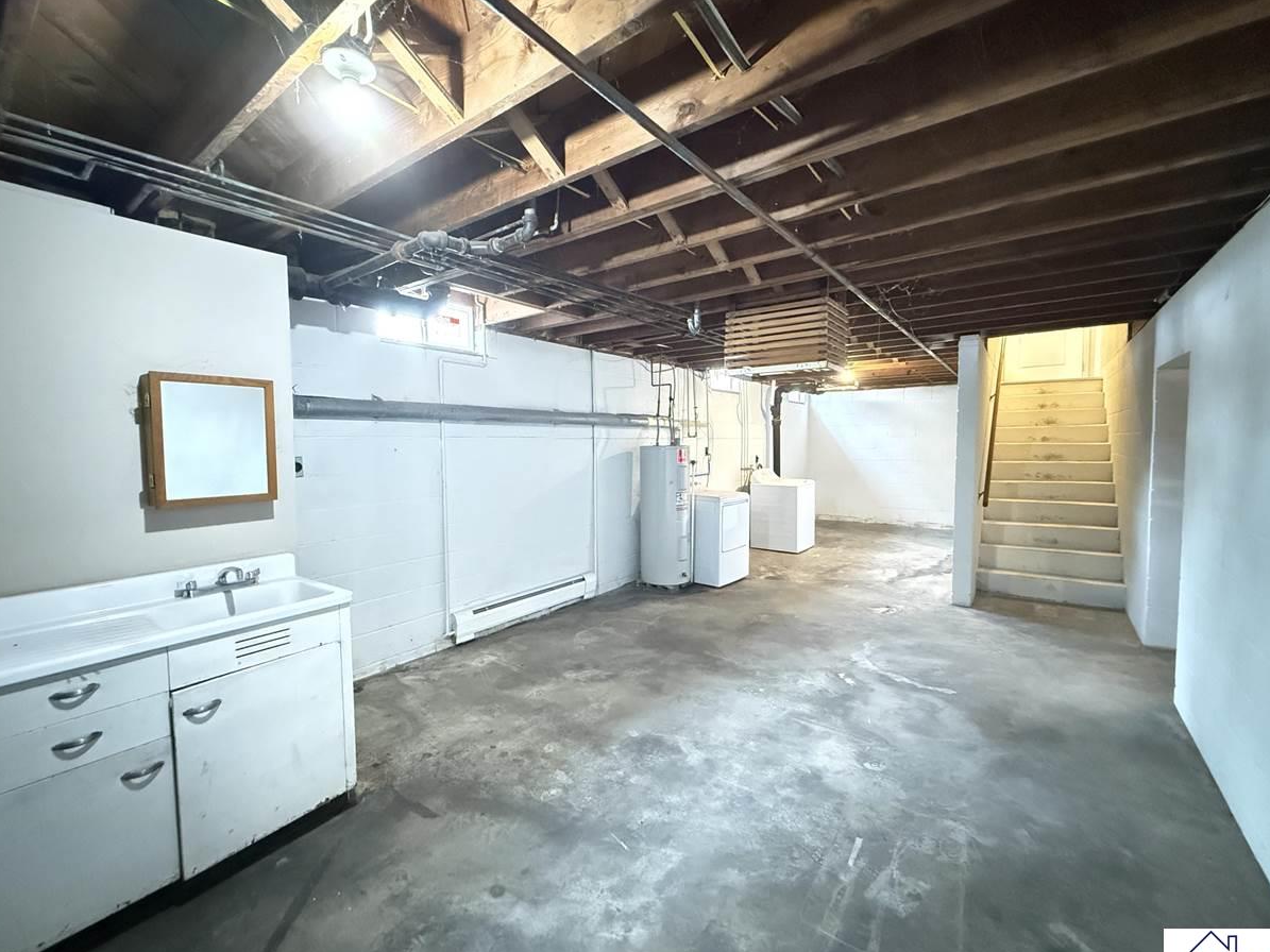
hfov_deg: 98.2
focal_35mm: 15
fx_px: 550
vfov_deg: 81.7
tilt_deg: -2.4
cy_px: 472
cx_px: 616
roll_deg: +0.6
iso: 2000
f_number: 2.2
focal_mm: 2.22
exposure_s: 1/30
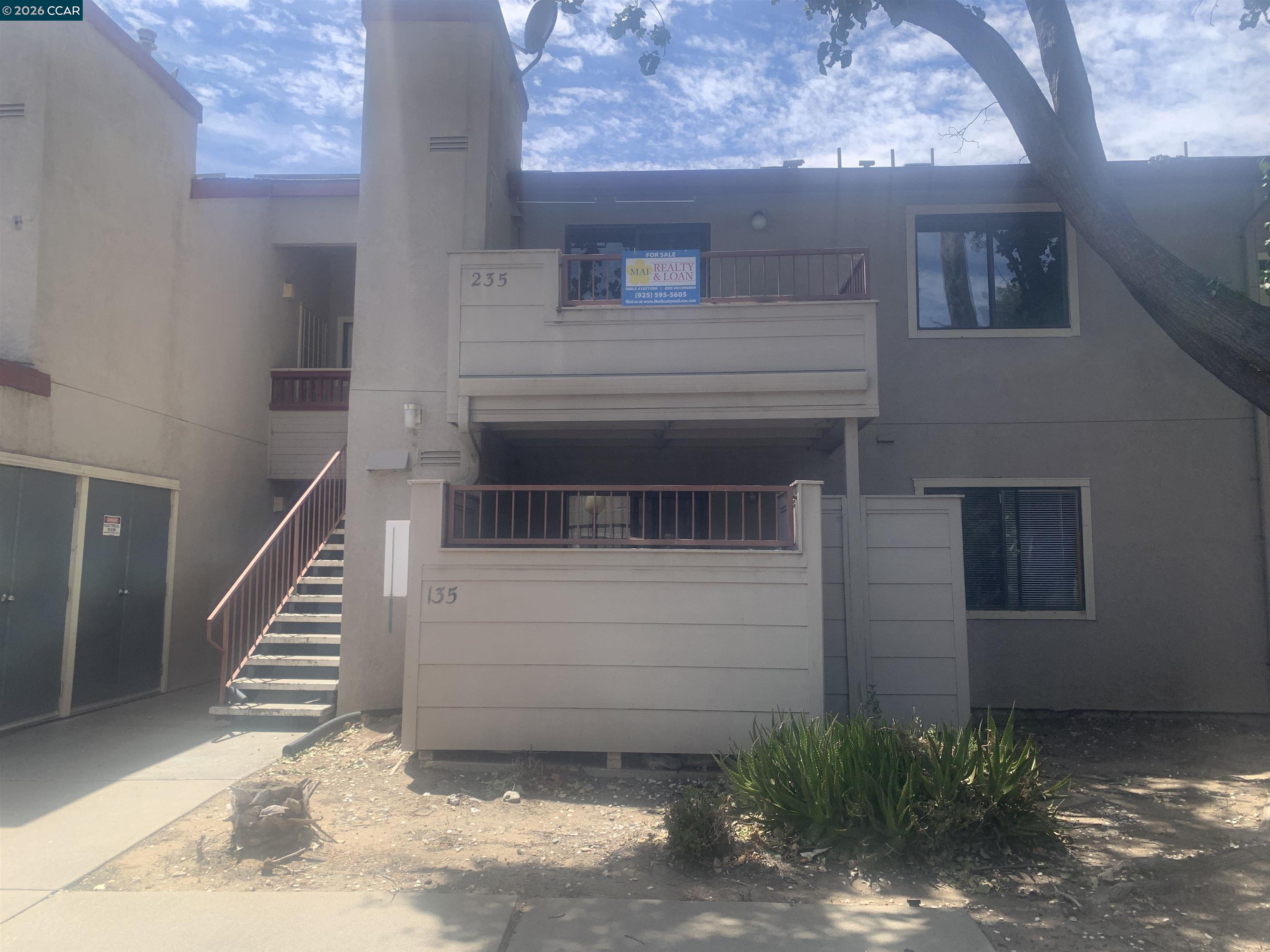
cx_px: 635
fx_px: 954
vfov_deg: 53.1
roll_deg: +1.3
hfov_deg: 67.3
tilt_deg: +4.3
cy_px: 476
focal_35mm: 26
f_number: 1.8
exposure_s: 1/1176
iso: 25
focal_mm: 4.25
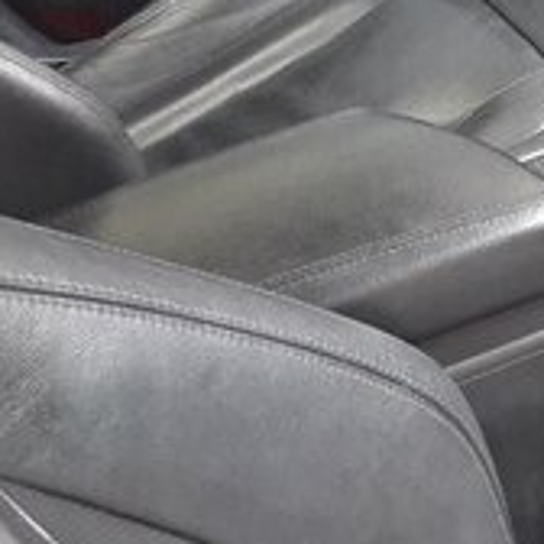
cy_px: -57
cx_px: 1010
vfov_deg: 17.3
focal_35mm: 97
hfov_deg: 15.2
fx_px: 1725
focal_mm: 3.7
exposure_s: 1/33
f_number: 1.9
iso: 200
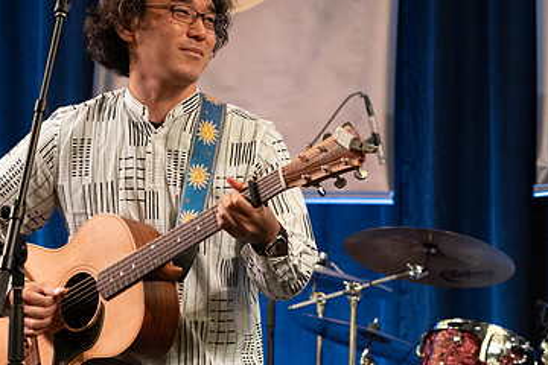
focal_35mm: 161
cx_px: 218
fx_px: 2451
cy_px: 160
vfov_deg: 8.5
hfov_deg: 12.8
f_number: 5.6
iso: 5000
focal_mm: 100
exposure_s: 1/200
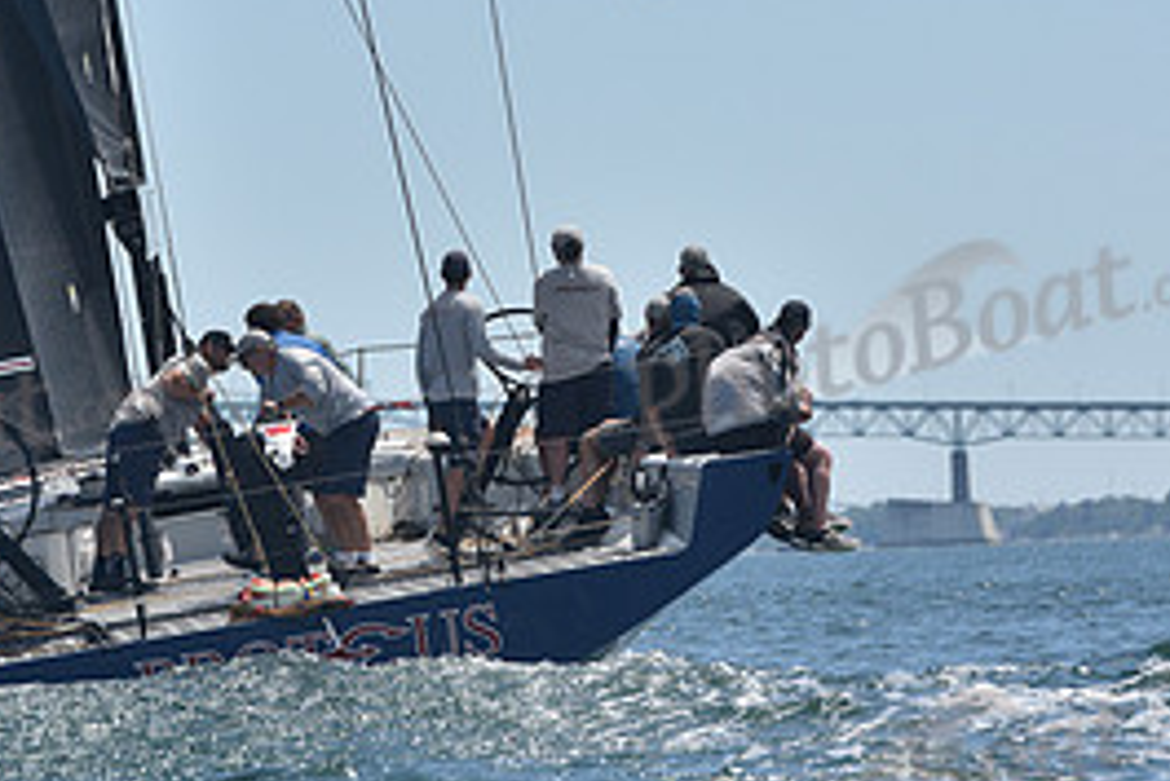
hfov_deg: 4.7
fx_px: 14242
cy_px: 165
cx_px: 402
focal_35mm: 438
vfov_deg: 3.1
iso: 320
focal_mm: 200
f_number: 7.1
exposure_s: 1/800
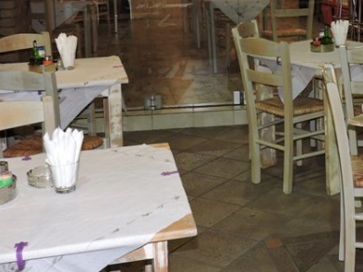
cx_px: 297
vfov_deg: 22.7
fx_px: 661
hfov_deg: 29.9
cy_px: 28
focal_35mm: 63
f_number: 3.2
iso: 200
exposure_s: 1/30
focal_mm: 5.9
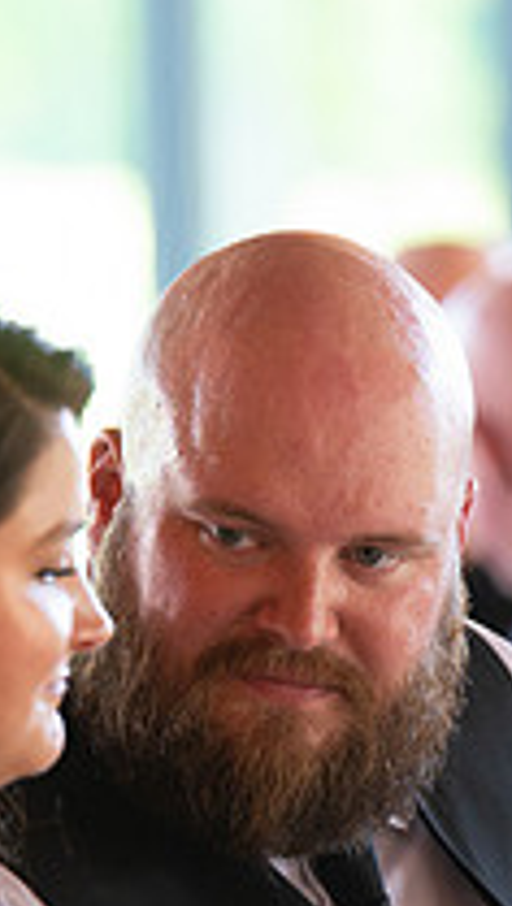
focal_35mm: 611
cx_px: 276
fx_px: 14705
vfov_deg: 3.5
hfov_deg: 2.0
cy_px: 825
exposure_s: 1/100
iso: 1000
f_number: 4
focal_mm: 200
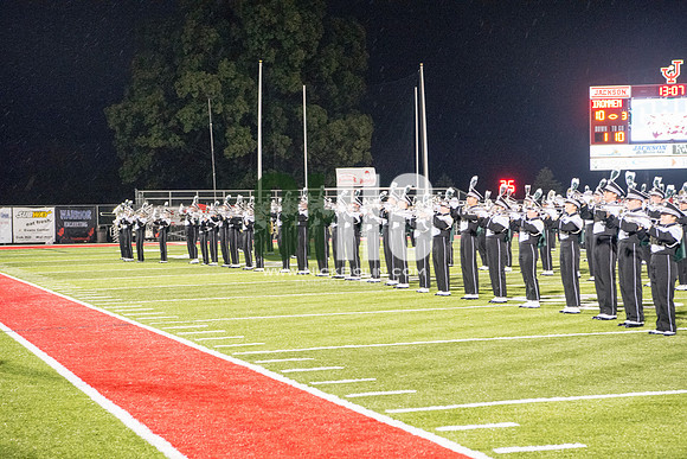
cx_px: 344
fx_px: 1336
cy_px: 230
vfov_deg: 19.5
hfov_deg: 28.8
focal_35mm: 70
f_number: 5.6
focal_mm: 70
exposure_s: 1/125
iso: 5000
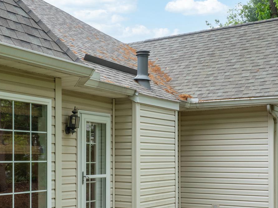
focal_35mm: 55
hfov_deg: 34.9
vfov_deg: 26.2
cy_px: 155
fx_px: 441
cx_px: 125
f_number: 7.1
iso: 100
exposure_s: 1/40
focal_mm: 12.29
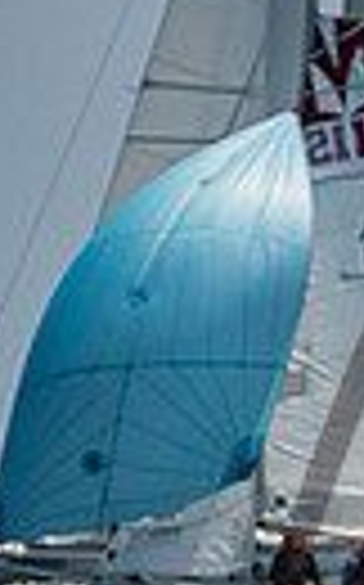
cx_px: 1446
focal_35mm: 1670
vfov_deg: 1.3
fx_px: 26566
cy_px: 552
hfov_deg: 0.8
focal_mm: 320
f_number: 8
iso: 400
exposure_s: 1/3200
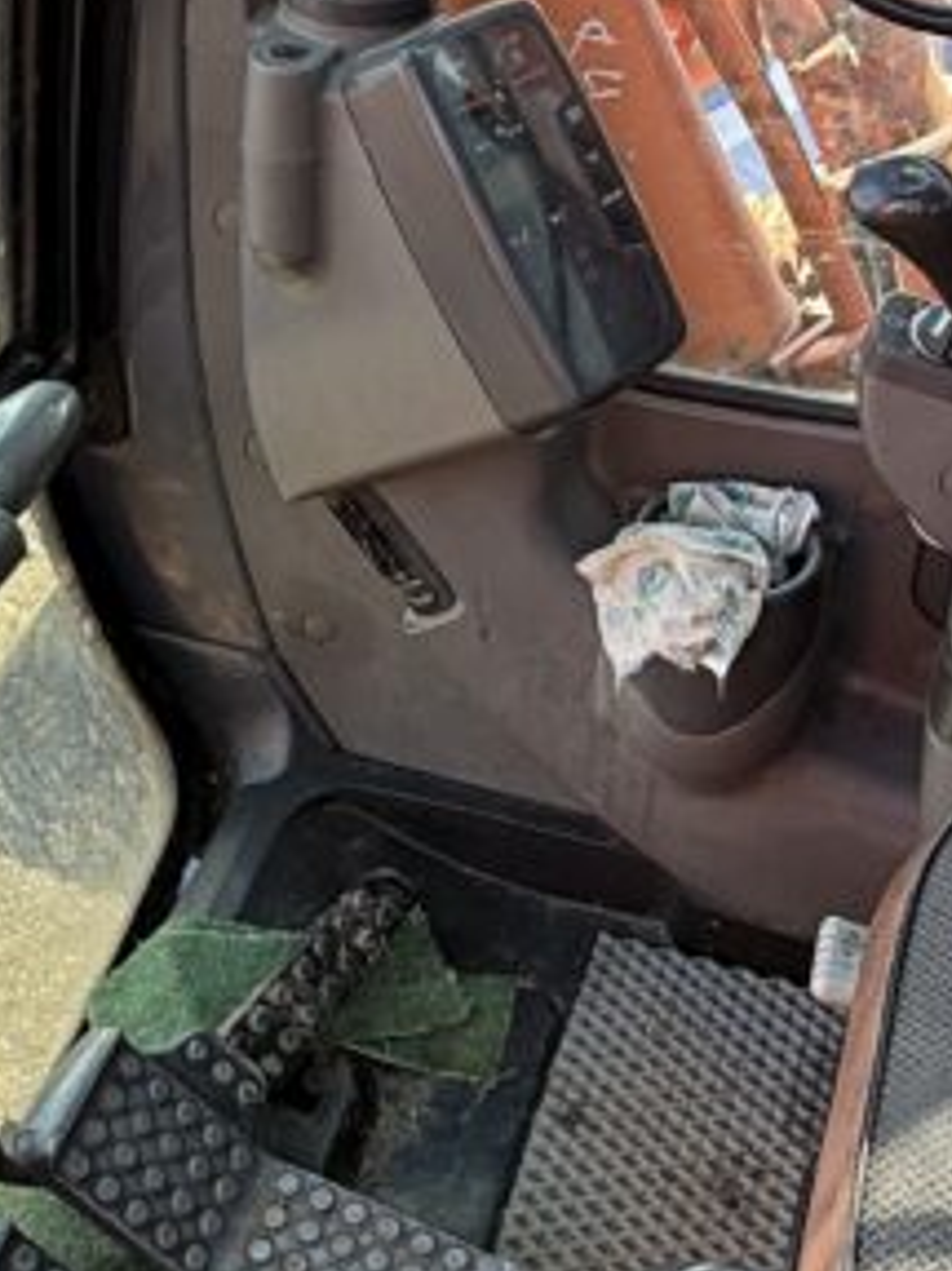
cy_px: 465
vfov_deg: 37.9
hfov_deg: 29.0
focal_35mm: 50
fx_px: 1835
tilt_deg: -36.1
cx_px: 607
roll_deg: -4.5
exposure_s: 1/121
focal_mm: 2.22
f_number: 2.2
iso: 50
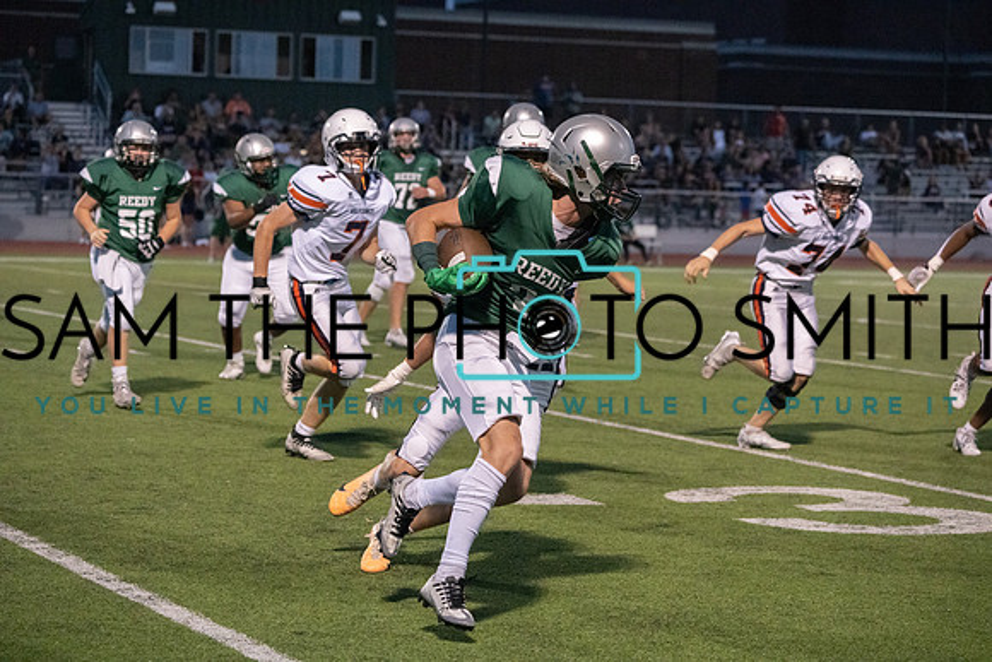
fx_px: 2866
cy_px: 331
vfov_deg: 13.2
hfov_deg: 19.6
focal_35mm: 104
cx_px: 496
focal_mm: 104
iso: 12800
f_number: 5.6
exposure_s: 1/1000
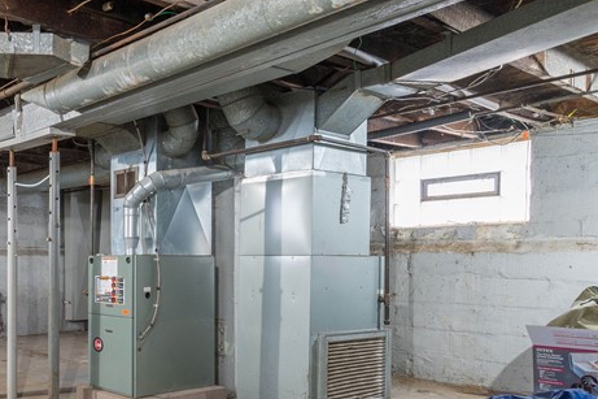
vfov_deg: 39.1
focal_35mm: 33
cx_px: -2
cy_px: 287
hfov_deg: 47.4
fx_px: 548
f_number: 9
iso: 200
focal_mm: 14
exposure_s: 1.6
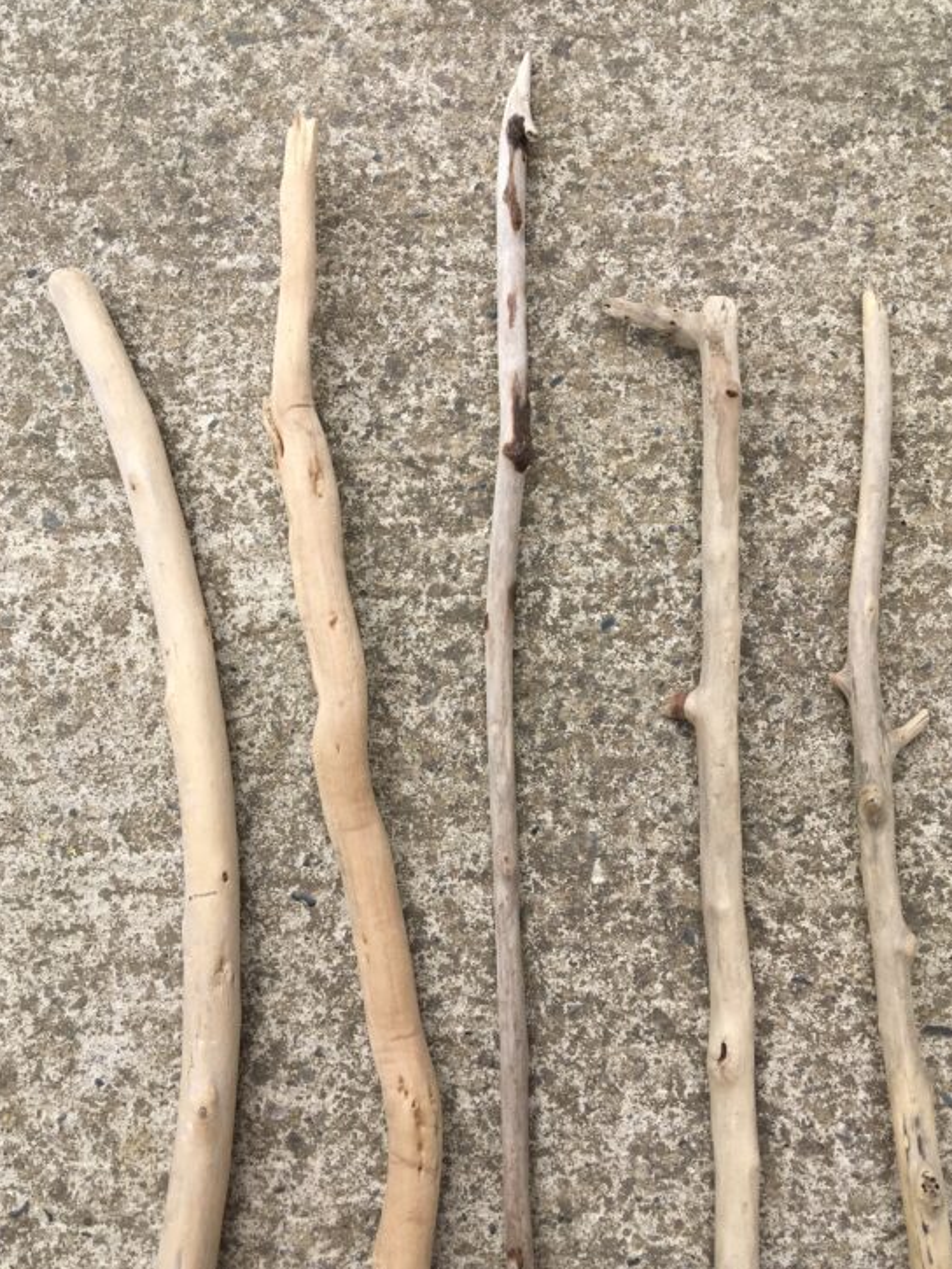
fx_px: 1173
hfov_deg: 44.2
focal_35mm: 32
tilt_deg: -82.8
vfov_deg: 56.8
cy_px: 609
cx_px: 480
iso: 25
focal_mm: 4.15
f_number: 2.2
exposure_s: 1/1083
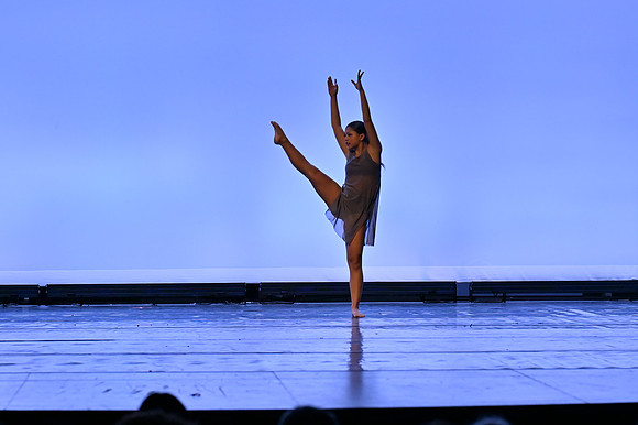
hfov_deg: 16.1
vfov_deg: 10.8
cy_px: 212
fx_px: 2249
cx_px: 319
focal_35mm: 127
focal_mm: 85
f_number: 2.8
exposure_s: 1/500
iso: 500
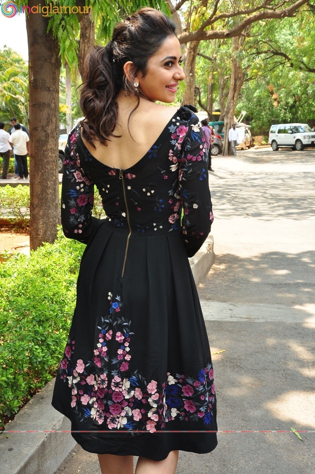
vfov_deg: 41.2
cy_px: 237
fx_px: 632
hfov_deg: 28.0
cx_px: 158
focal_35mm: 48
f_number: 9
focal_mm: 32
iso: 400
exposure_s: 1/125
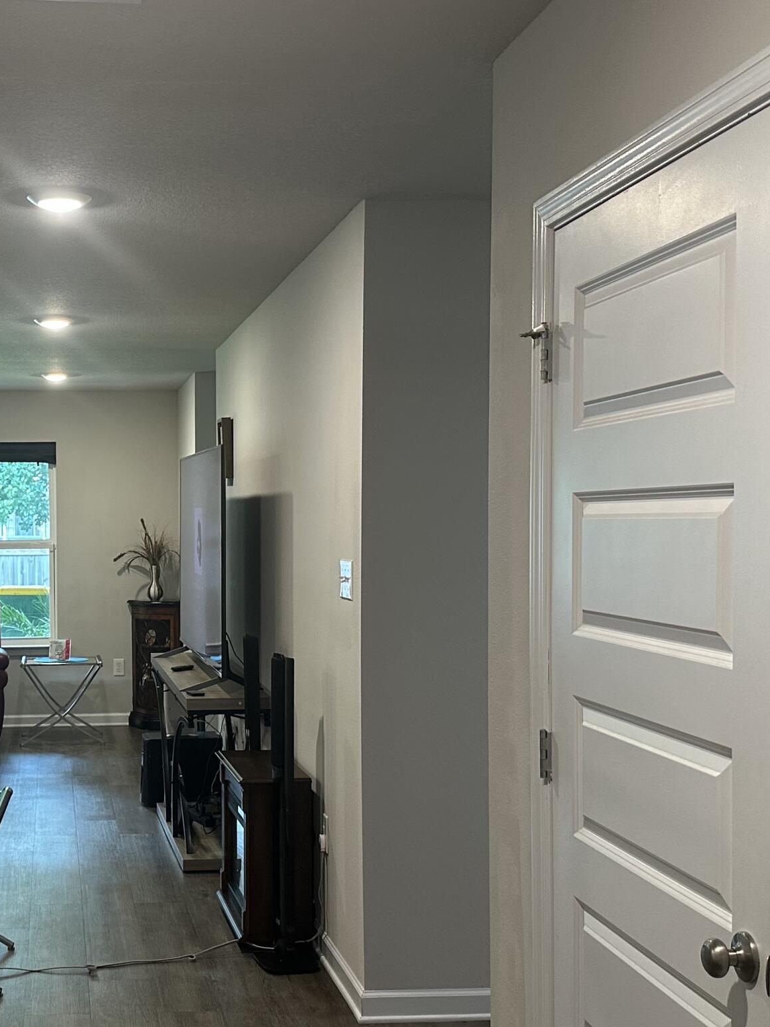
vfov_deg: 40.3
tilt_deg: -2.5
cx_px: 123
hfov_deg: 29.9
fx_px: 1394
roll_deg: +0.3
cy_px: 593
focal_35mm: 47
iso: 200
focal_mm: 6.86
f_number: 1.78
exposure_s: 1/60
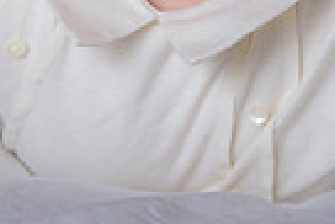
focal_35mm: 247
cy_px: -81
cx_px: 212
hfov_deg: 8.3
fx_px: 2301
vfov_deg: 5.5
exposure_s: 1/200
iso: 200
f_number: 5
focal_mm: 58
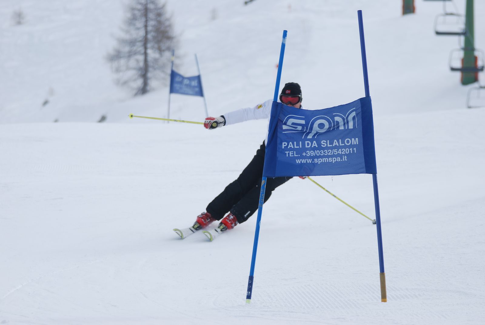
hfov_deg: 8.3
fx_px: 3338
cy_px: 162
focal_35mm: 248
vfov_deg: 5.6
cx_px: 242
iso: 100
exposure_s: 1/1000
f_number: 5.3
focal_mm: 165
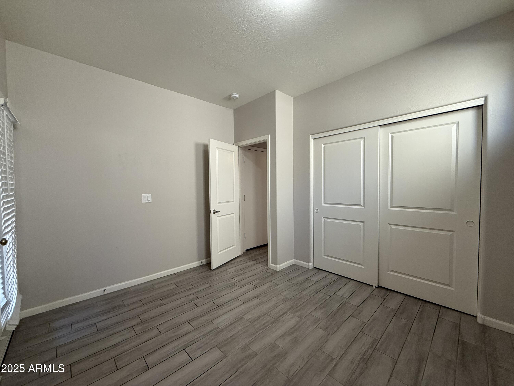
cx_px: 257
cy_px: 193
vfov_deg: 85.7
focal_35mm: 14
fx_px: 208
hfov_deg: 102.1
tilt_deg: -1.5
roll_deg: +0.2
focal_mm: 2.22
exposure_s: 1/120
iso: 250
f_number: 2.2
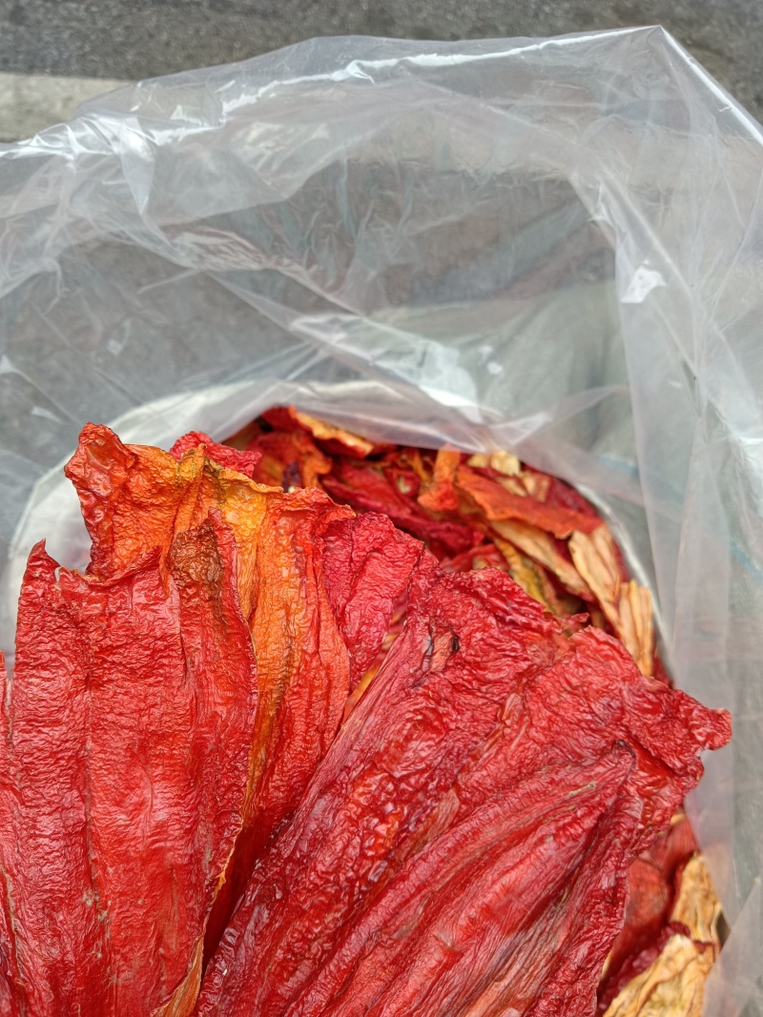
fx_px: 764
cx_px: 382
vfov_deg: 67.3
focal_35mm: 26
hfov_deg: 53.1
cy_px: 508
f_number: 1.8
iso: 102
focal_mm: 4.05
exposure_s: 1/160
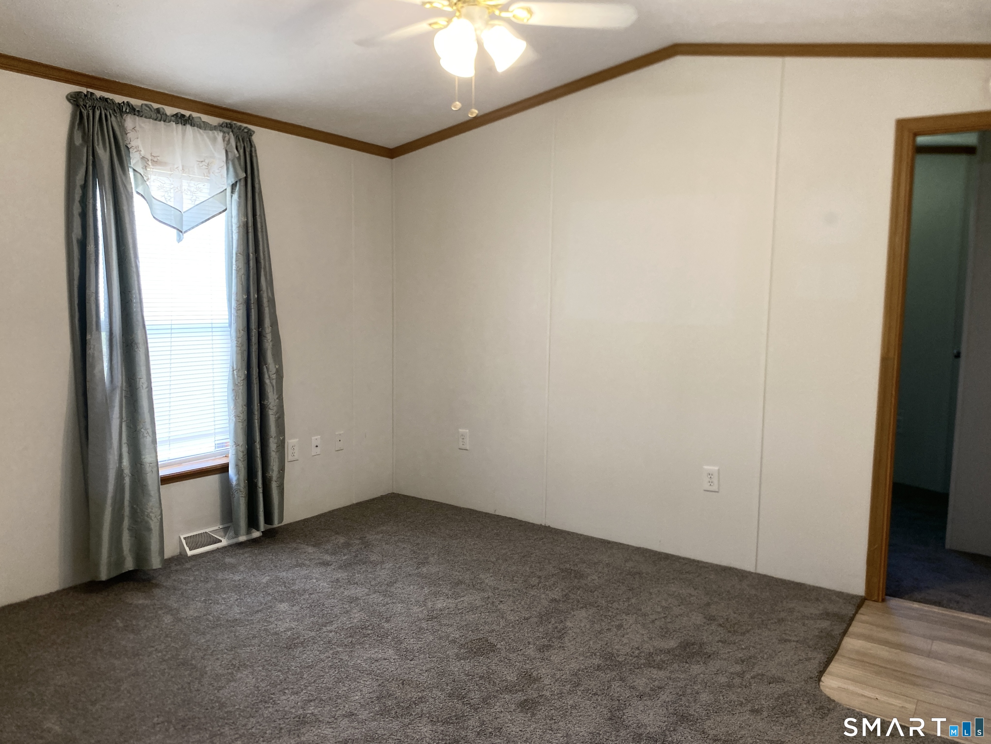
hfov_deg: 67.3
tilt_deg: -7.8
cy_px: 372
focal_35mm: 26
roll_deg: -0.2
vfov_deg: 53.1
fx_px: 744
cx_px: 496
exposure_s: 1/60
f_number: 1.8
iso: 100
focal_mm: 4.25
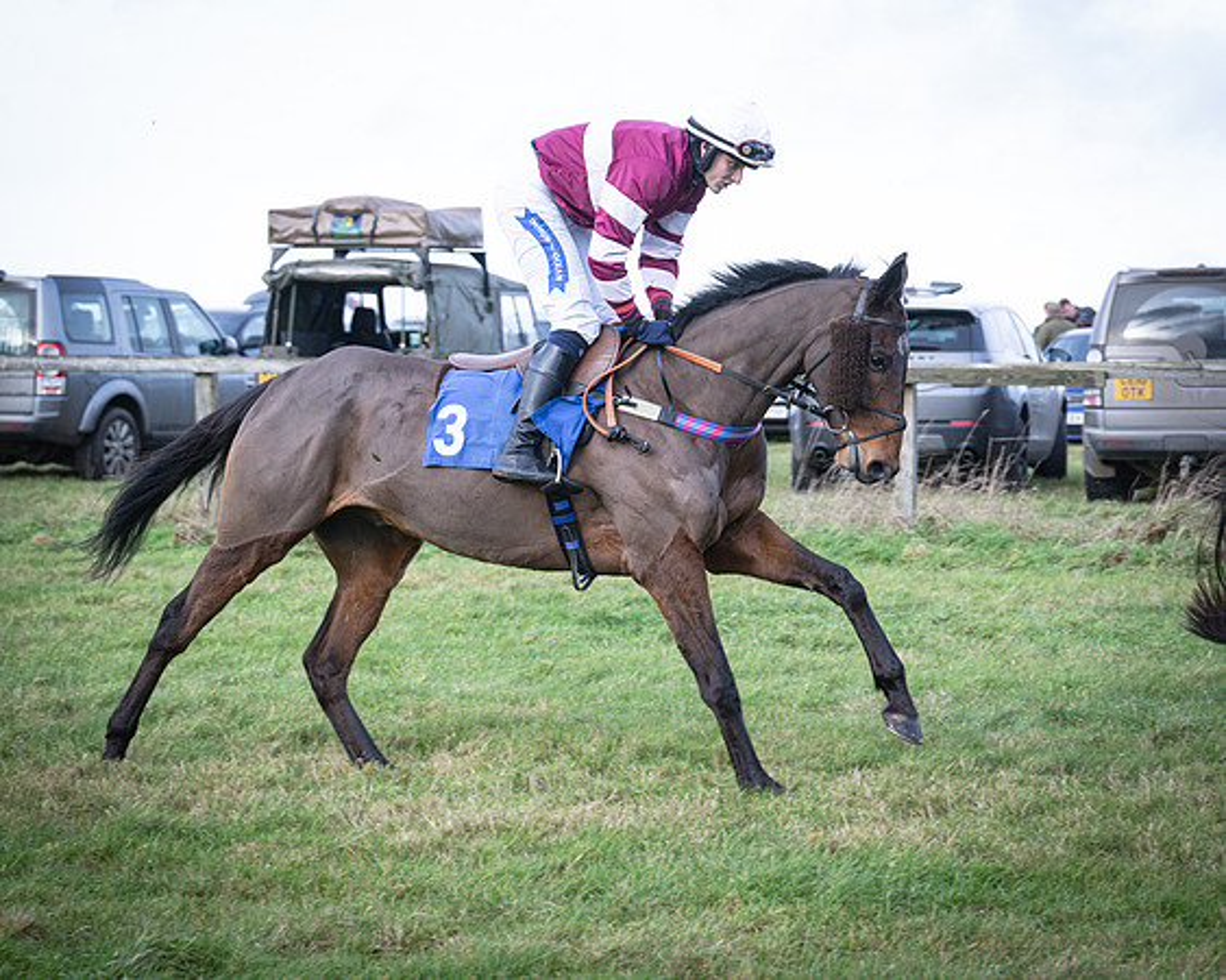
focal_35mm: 106
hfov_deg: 18.0
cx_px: 783
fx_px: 3854
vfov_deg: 14.5
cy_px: 452
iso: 400
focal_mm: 70
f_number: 4
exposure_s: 1/800
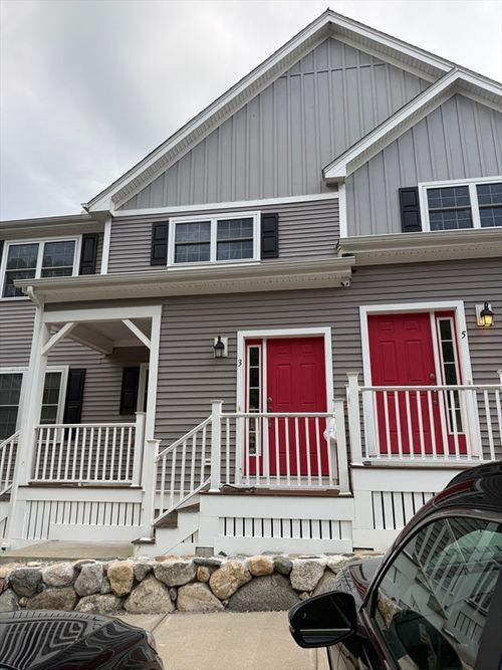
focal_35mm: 24
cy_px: 335
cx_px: 251
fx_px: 464
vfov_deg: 71.6
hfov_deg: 56.8
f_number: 1.78
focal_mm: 6.76
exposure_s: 1/407
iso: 100
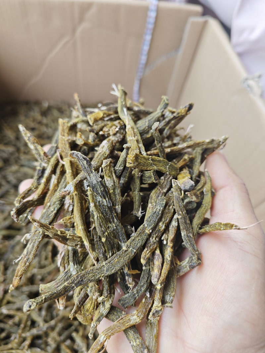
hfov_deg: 58.9
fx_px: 235
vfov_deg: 73.9
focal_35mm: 23
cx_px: 132
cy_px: 176
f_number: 1.8
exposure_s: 1/100
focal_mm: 5.43
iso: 64
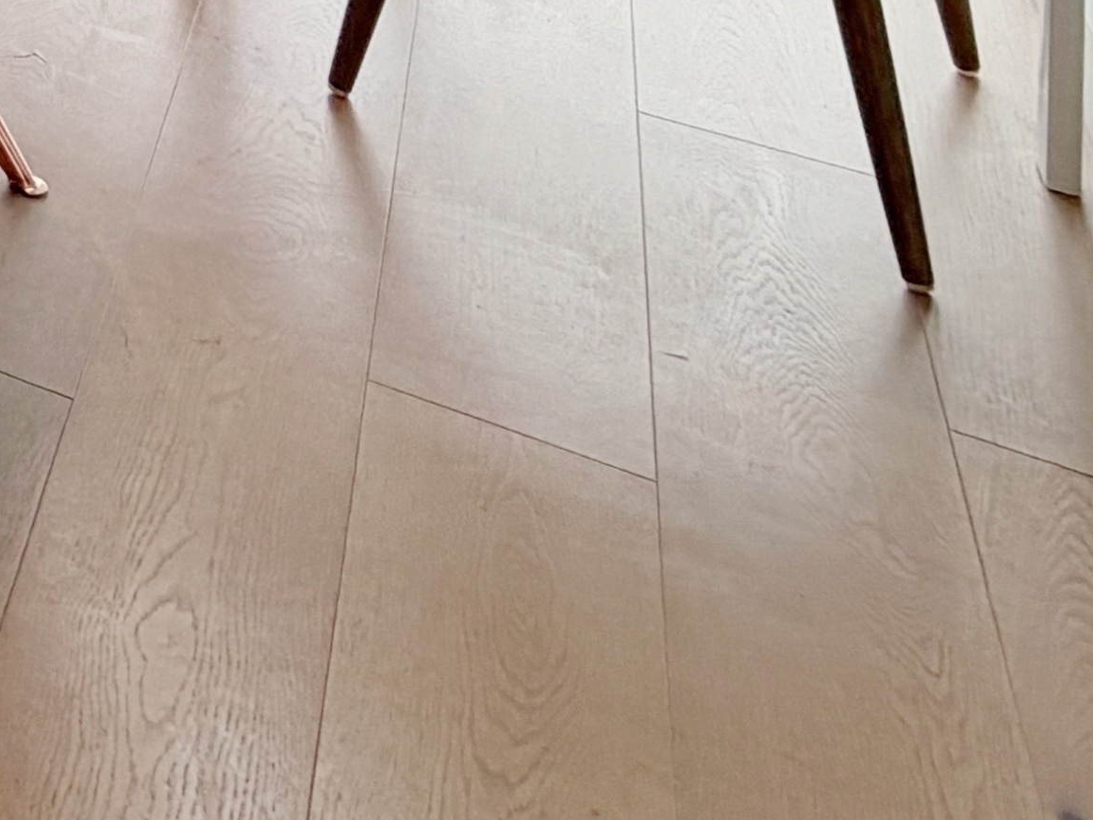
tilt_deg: +0.5
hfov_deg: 19.7
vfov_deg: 14.3
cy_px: -1146
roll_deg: +0.1
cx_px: -939
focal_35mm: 69
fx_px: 2178
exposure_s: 1/502
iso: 64
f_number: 2.2
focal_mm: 2.22
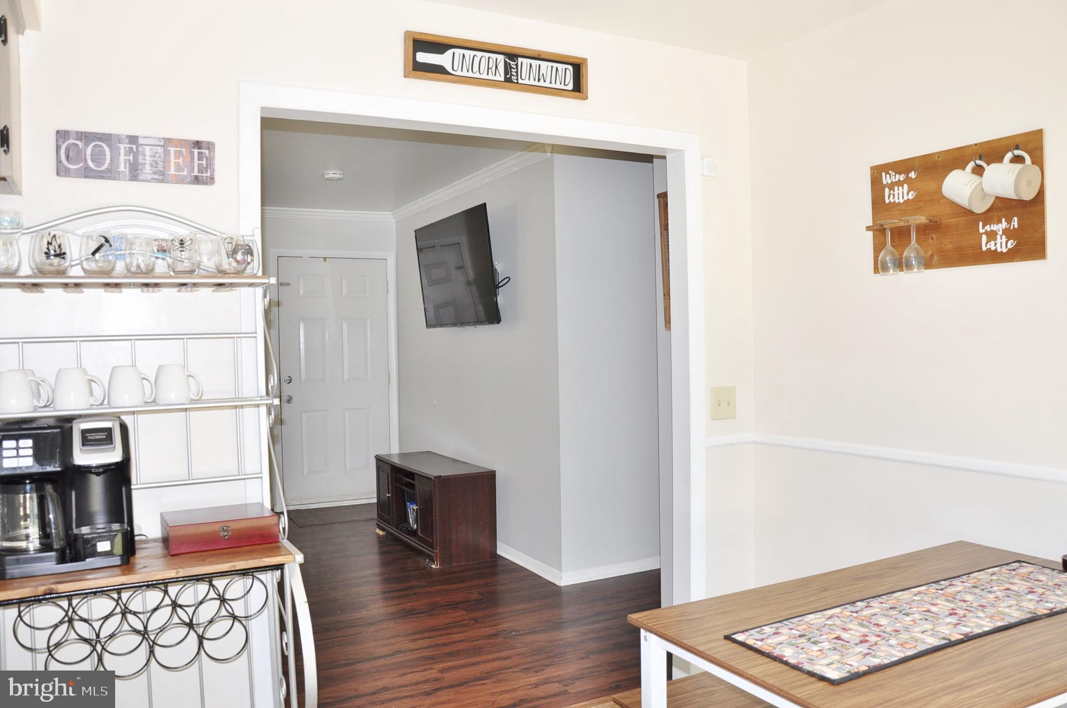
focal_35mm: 27
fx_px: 799
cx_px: 534
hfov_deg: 67.4
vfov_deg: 47.8
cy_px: 354
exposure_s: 1/60
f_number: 5.6
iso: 250
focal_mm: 18
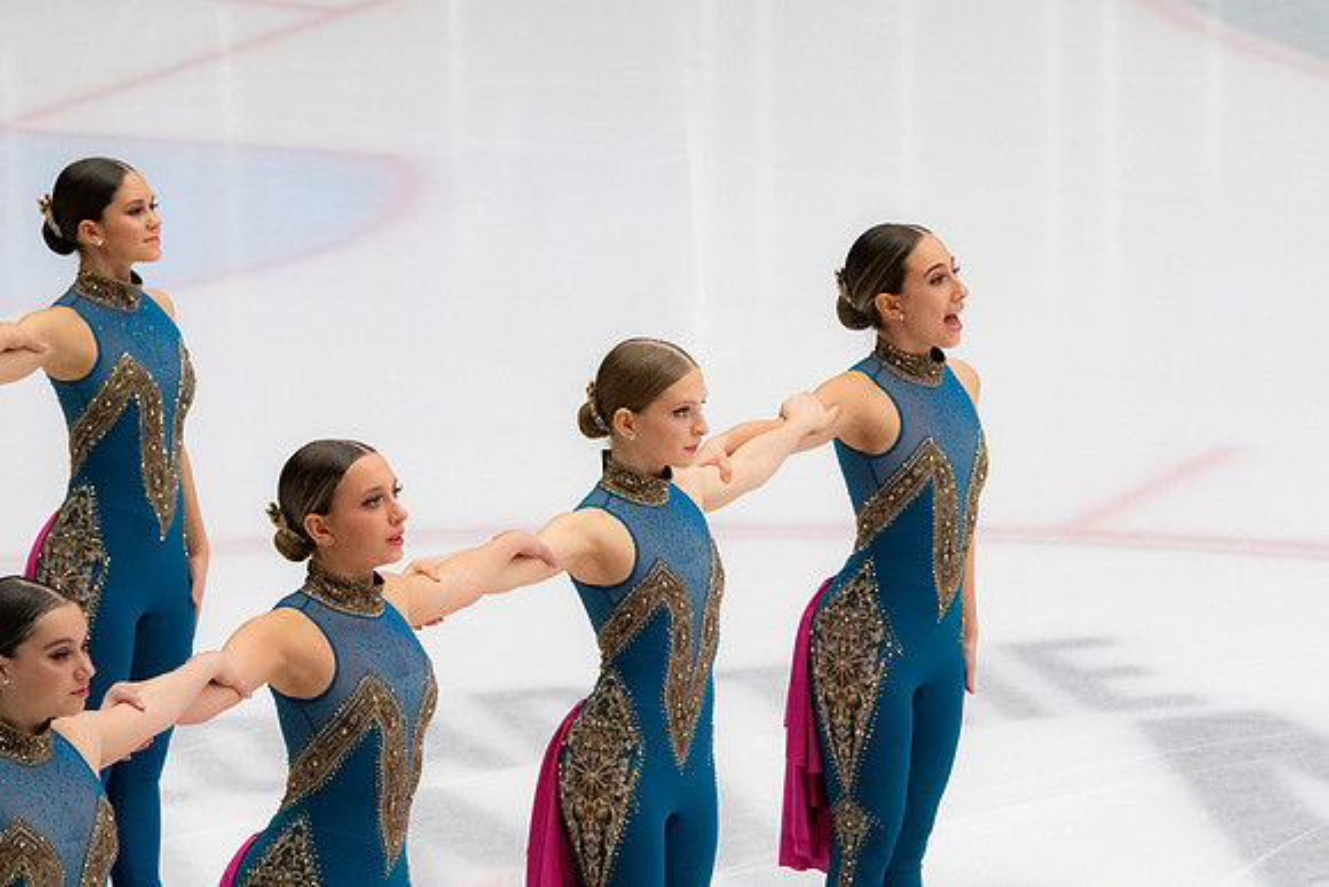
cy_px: 444
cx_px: 664
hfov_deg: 7.6
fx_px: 9969
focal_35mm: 270
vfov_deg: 5.1
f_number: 8
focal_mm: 180
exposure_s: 1/320
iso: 3200
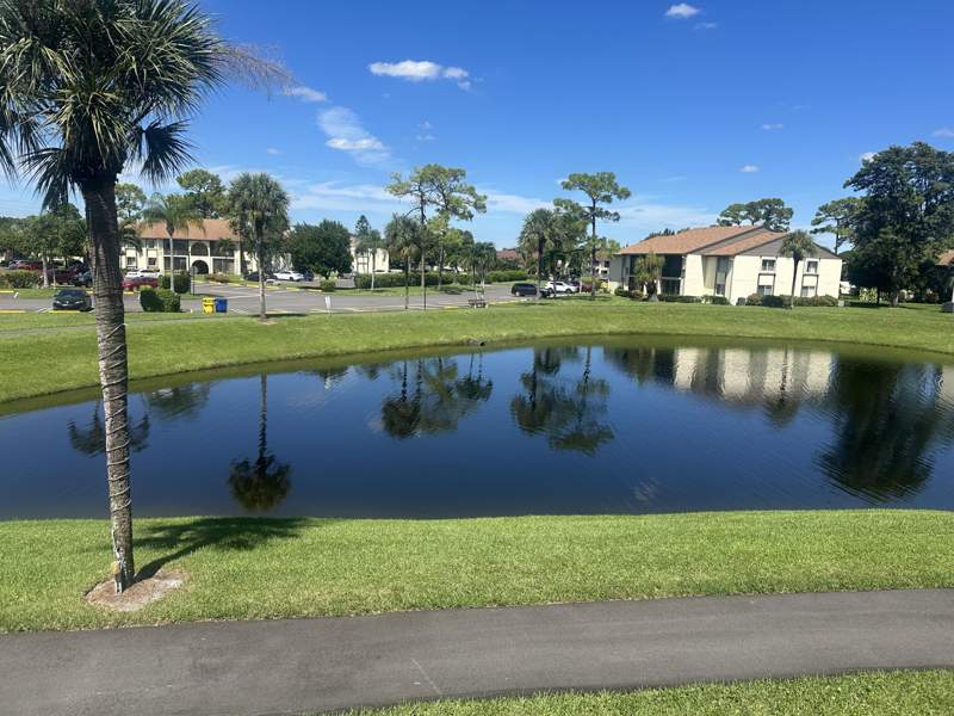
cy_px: 358
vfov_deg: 56.8
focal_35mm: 24
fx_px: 661
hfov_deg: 71.6
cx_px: 477
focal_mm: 6.86
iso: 80
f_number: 1.78
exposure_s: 1/4545
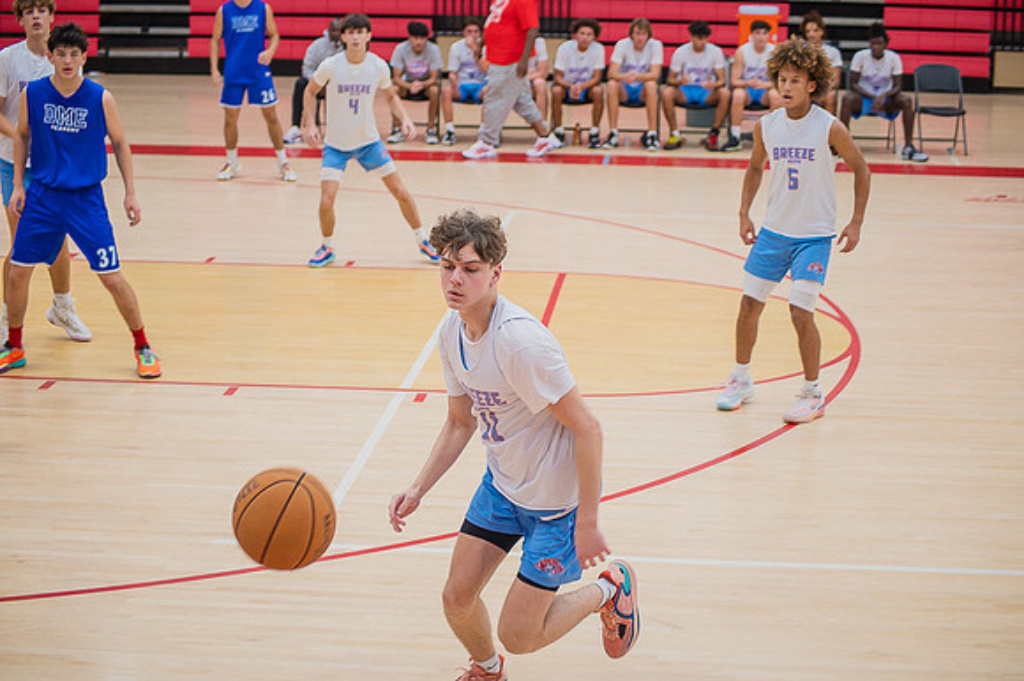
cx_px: 512
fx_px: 2132
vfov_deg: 18.2
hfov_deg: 27.0
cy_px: 340
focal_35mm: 75
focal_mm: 75
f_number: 4.5
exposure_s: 1/250
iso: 1000
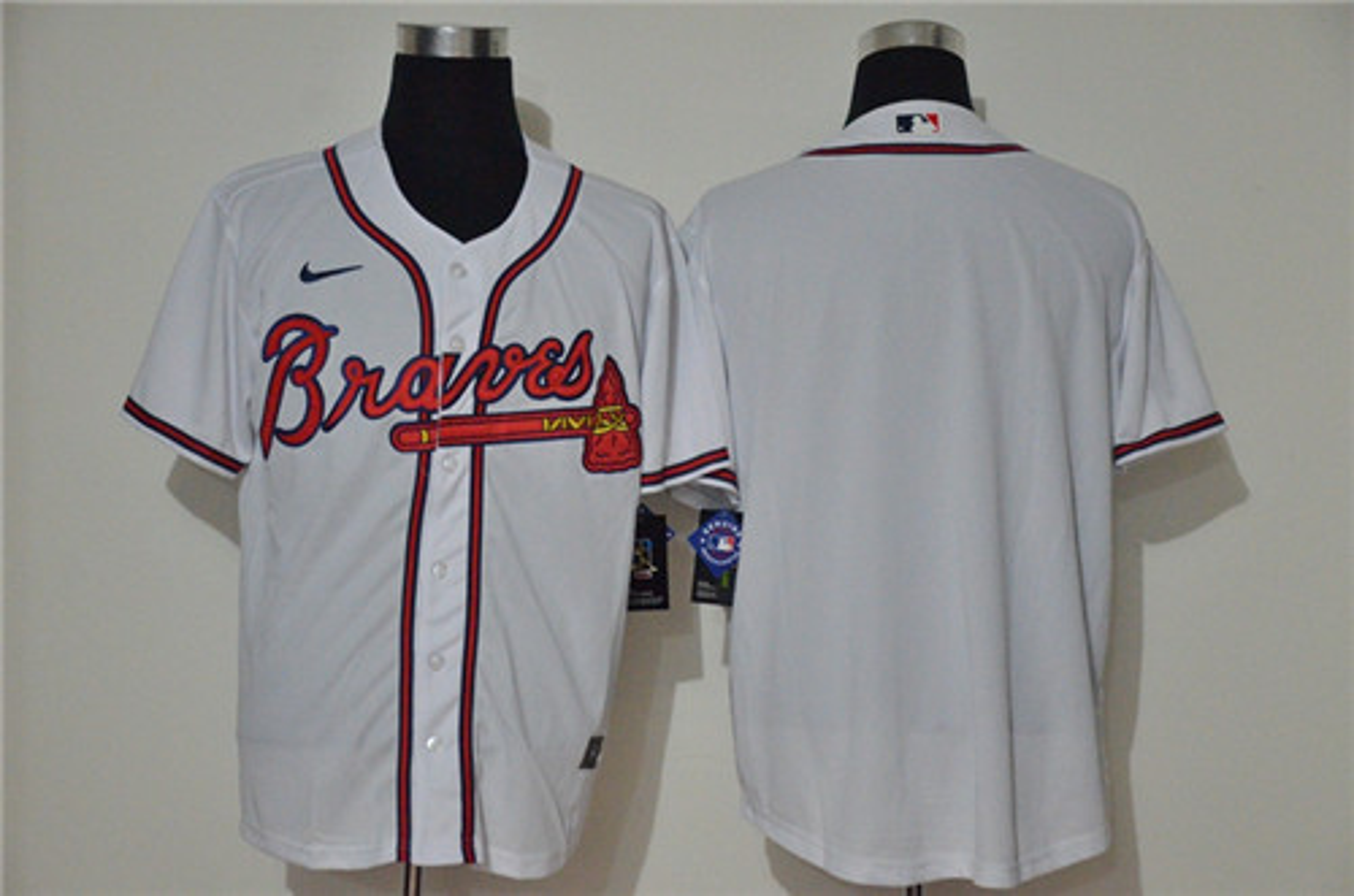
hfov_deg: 27.0
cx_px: 677
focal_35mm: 75
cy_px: 448
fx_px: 2815
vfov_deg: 18.1
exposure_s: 1/60
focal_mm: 50
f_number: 4.8
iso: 4000
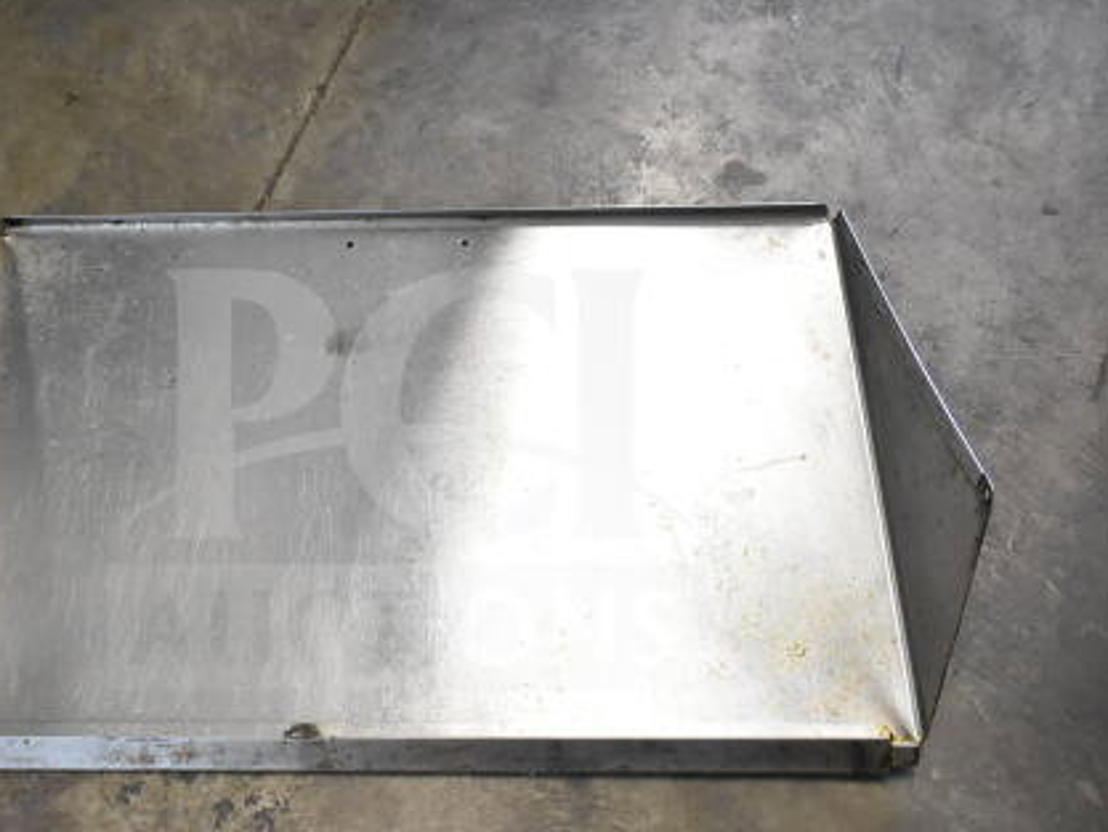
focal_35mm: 38
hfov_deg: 48.4
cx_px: 404
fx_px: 1217
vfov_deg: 37.7
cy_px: 480
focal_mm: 18
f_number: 3.5
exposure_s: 1/50
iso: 1600
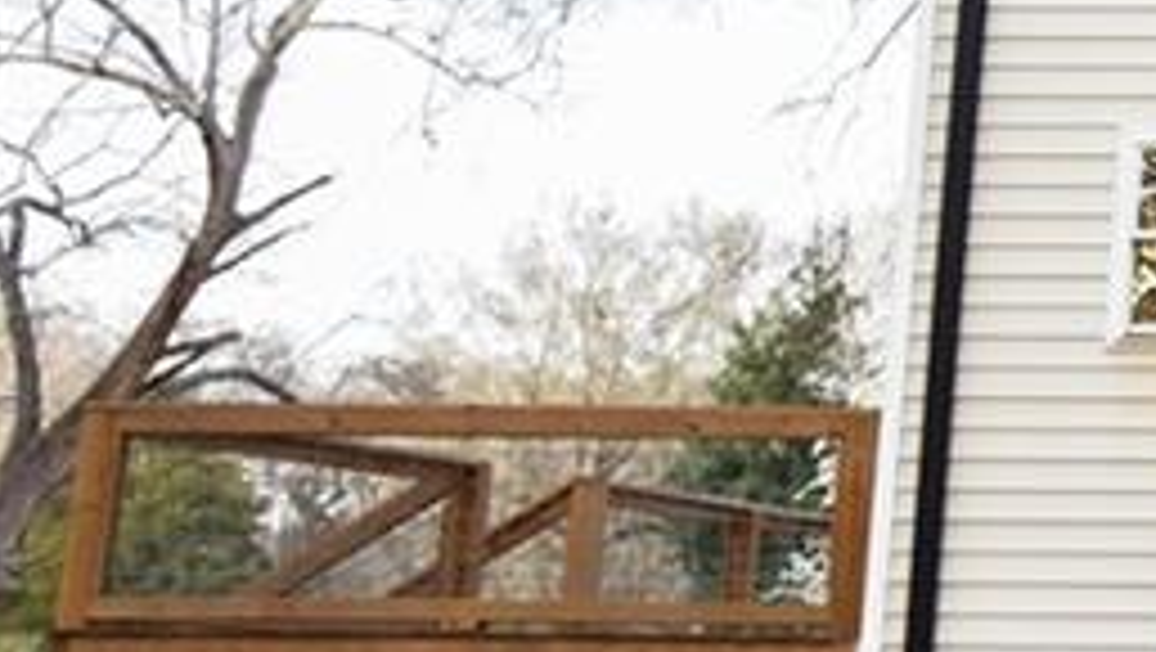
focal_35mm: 125
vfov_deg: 9.5
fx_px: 3834
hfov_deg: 14.6
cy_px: -232
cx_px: 2222
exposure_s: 1/250
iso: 1000
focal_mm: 30
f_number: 5
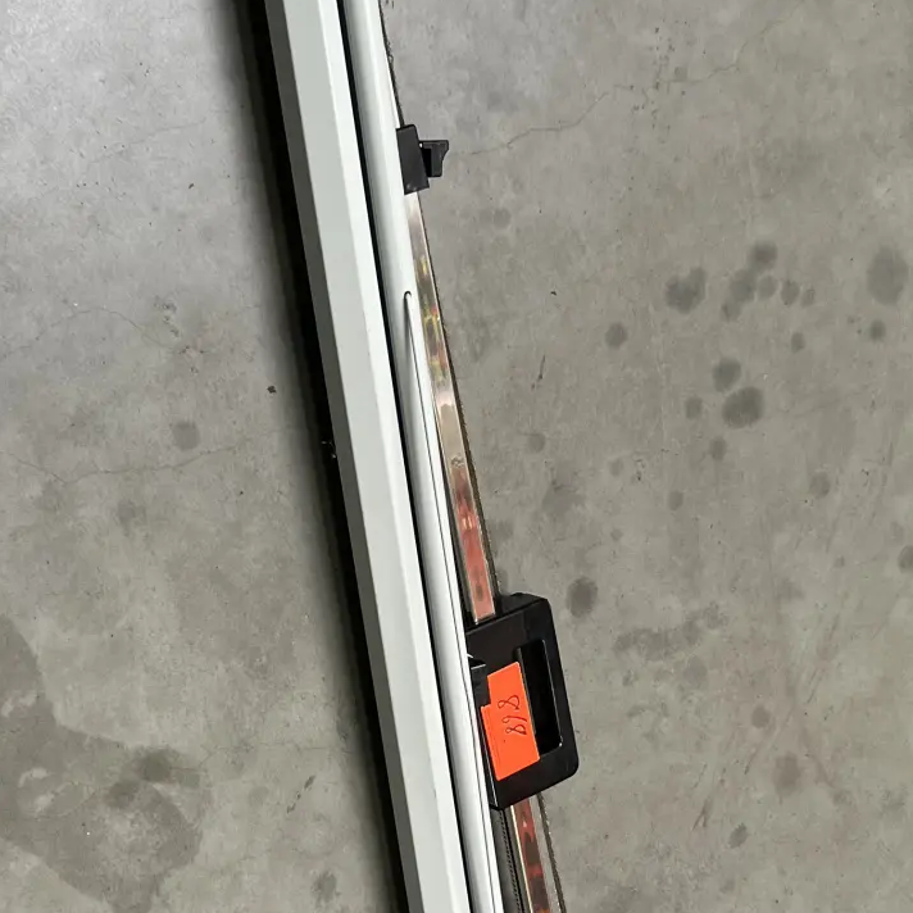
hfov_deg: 27.7
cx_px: 378
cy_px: 519
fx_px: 1850
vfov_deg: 27.7
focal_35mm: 62
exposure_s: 1/121
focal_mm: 5.1
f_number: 1.6
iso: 80
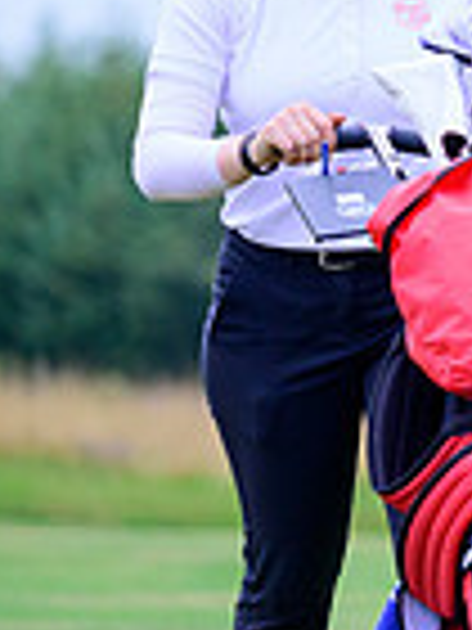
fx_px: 15235
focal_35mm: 838
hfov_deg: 1.8
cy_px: 151
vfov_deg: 2.4
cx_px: 1245
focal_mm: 210
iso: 1600
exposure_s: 1/2000
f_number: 5.6
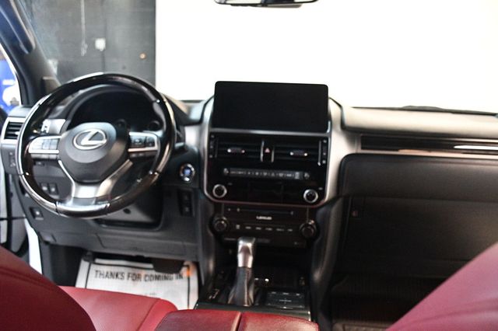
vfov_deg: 39.9
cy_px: 166
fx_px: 456
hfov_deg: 57.2
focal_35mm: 33
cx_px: 249
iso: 5000
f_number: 3.5
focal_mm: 22
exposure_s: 1/60
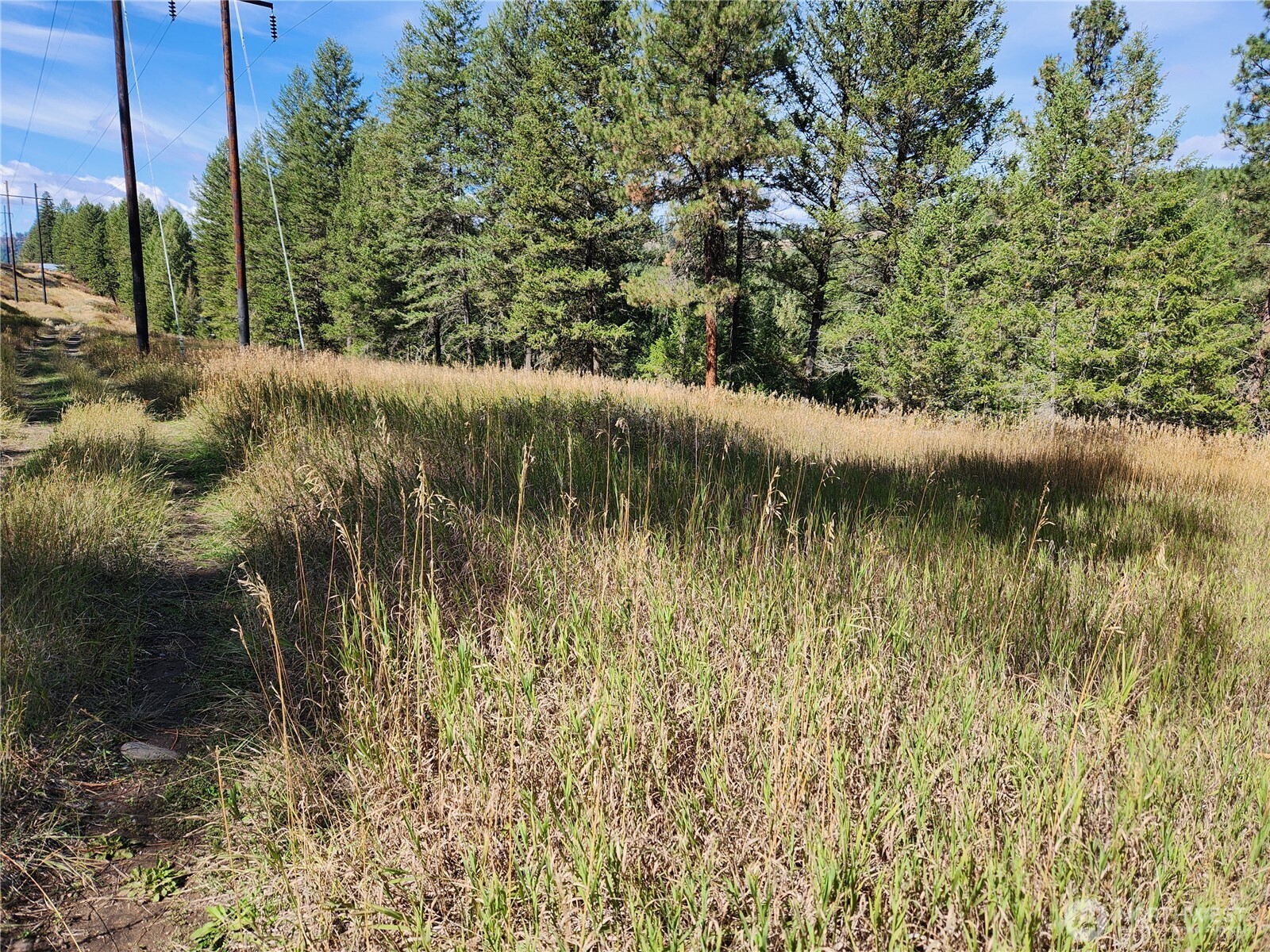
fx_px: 844
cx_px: 635
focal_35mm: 23
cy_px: 476
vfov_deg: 58.9
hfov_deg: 73.9
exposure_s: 1/883
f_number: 1.8
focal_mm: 5.4
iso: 20
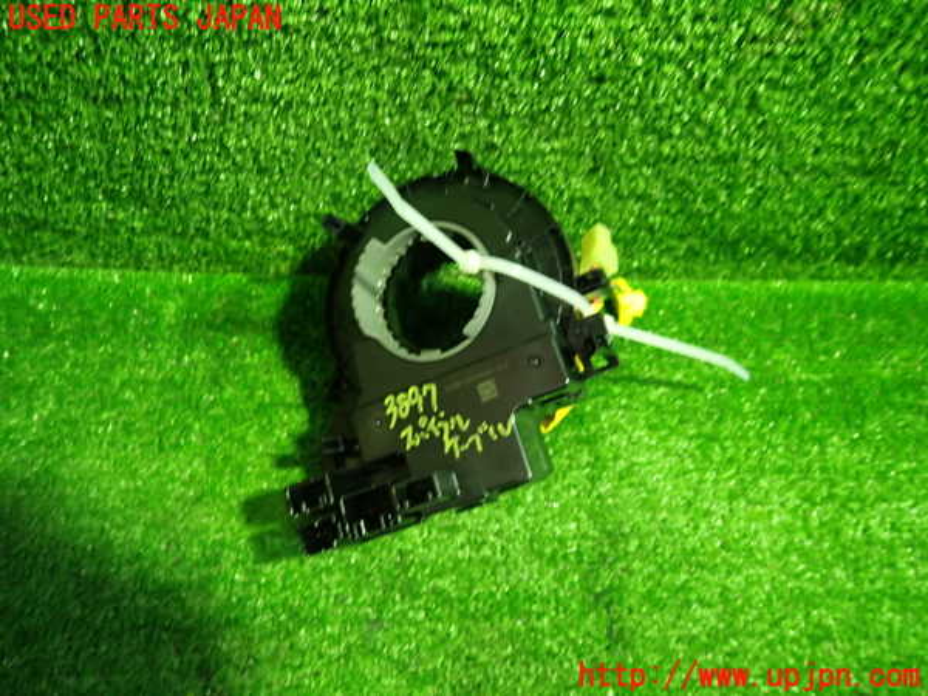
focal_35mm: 25
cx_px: 464
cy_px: 348
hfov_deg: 69.4
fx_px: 670
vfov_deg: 54.9
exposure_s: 1/30
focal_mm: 4.5
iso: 400
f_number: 2
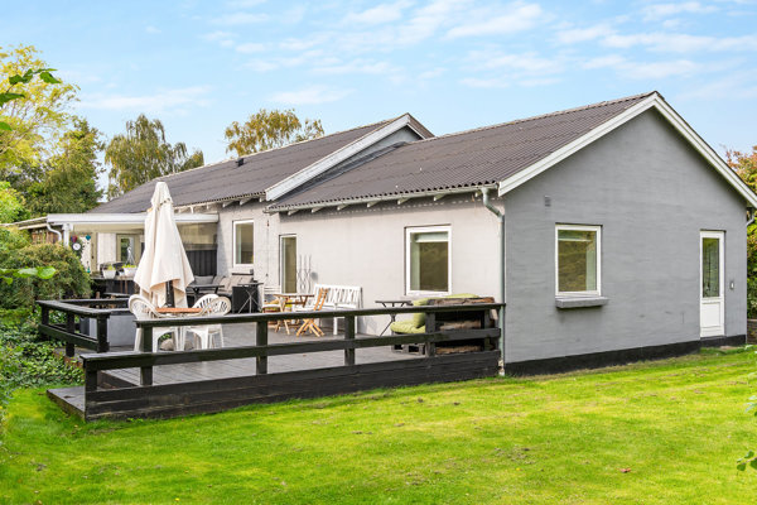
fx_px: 694
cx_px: 378
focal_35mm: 33
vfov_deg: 40.0
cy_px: 252
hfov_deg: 57.2
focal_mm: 22
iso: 200
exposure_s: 1/200
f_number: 8
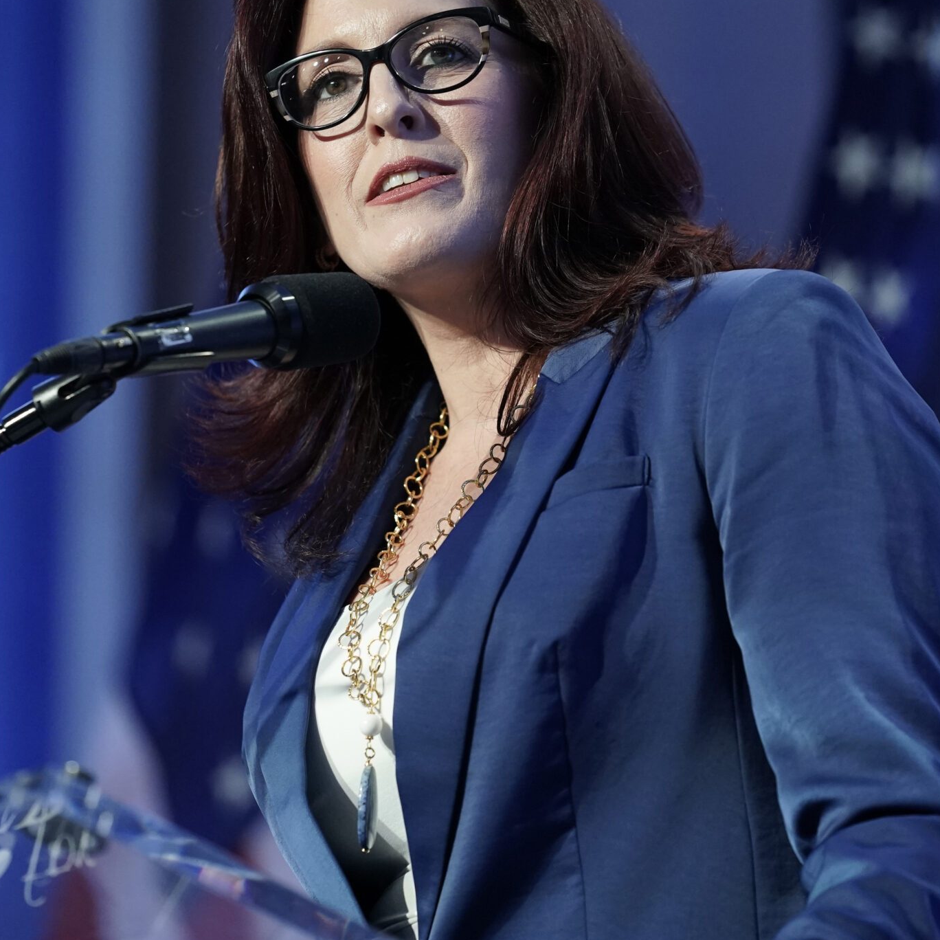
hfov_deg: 5.5
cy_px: 391
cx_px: 465
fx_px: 9770
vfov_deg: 5.5
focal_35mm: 318
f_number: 2.8
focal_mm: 200
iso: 2500
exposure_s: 1/640
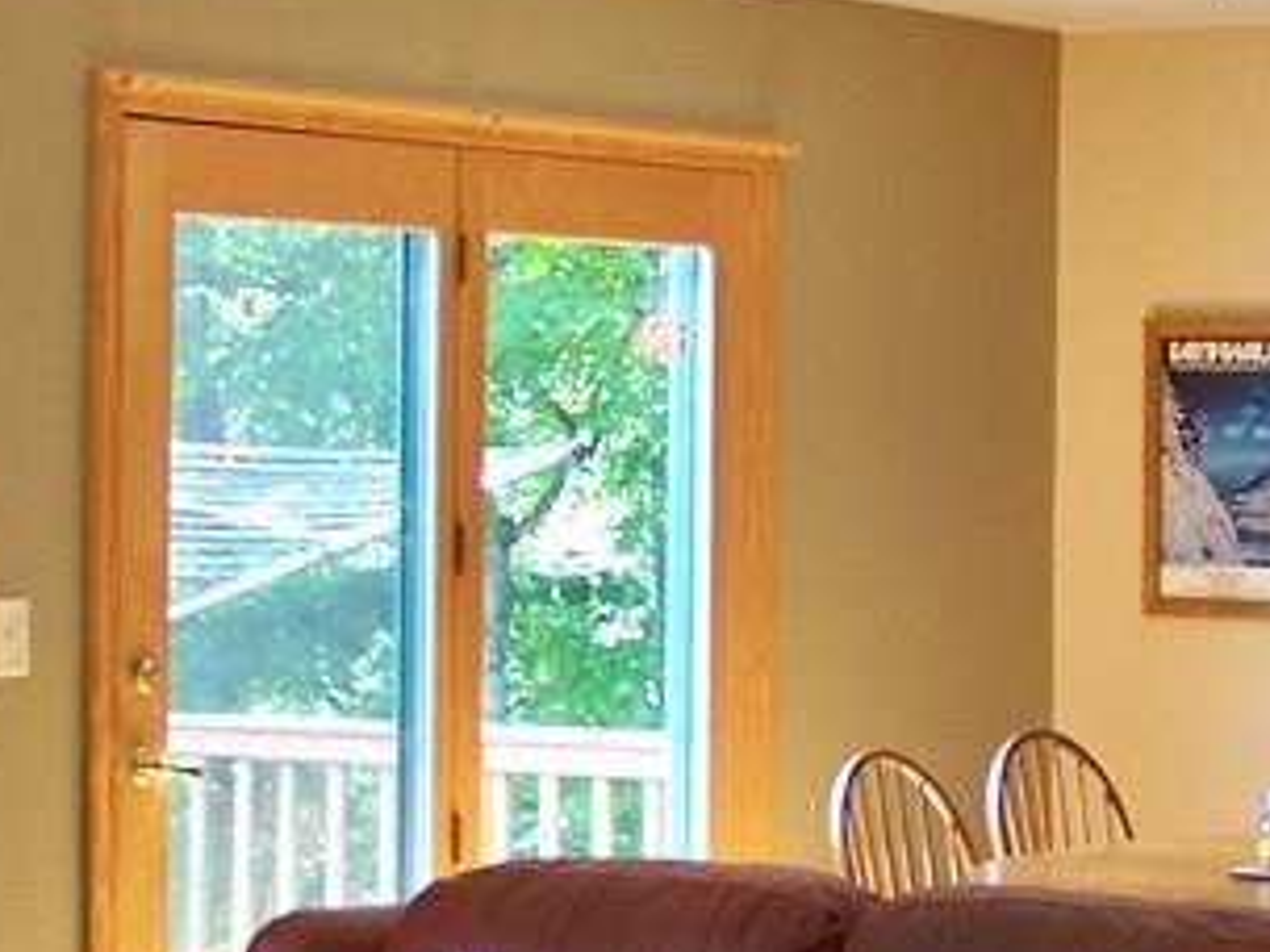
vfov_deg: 13.3
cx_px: 806
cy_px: 610
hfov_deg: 17.7
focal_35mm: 111
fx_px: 4072
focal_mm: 5.85
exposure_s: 1/30
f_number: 2.8
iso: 125
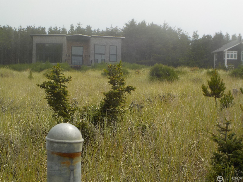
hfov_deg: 27.4
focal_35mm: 71
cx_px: 122
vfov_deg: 20.7
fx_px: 498
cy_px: 91
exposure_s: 1/800
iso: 125
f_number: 5.3
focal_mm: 9.7
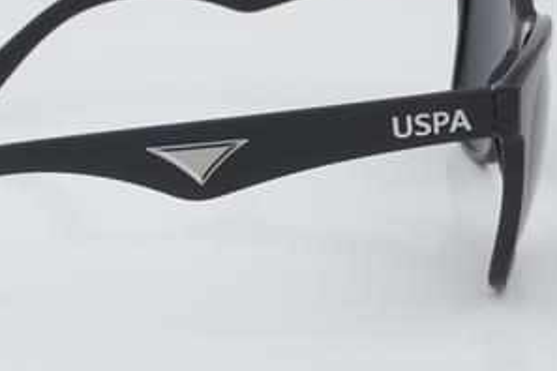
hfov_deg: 20.2
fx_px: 1563
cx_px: 191
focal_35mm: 101
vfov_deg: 13.5
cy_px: 129
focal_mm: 50
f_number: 32
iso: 100
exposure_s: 1/3
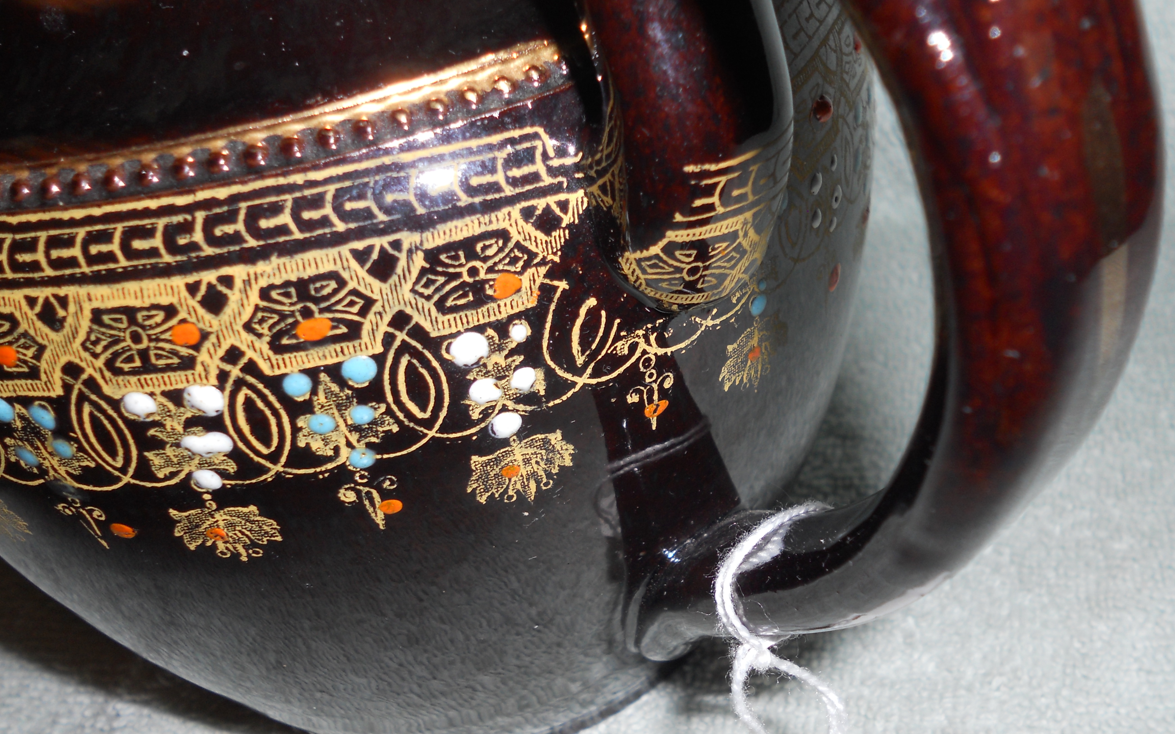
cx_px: 627
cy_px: 407
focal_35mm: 39
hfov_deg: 50.4
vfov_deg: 32.7
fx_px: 1249
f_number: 8.8
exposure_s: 1/25
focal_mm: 5.8
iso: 80
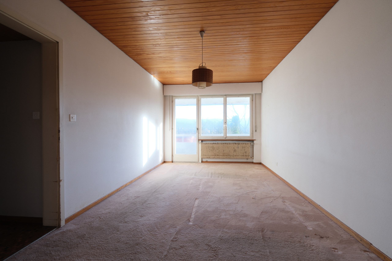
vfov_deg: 77.3
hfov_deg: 100.4
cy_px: 130
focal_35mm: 15
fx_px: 163
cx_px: 196
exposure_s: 1/25
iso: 125
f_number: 4
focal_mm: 10
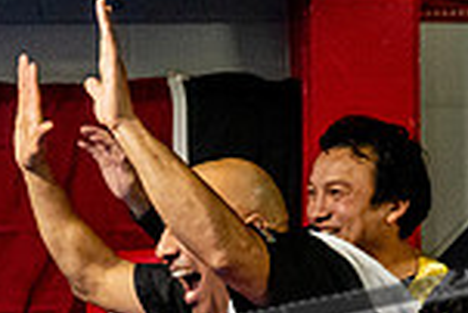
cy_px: 392
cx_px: 112
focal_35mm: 196
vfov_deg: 7.0
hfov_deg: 10.5
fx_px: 2550
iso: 5000
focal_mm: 34
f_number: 2.8
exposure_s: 1/800
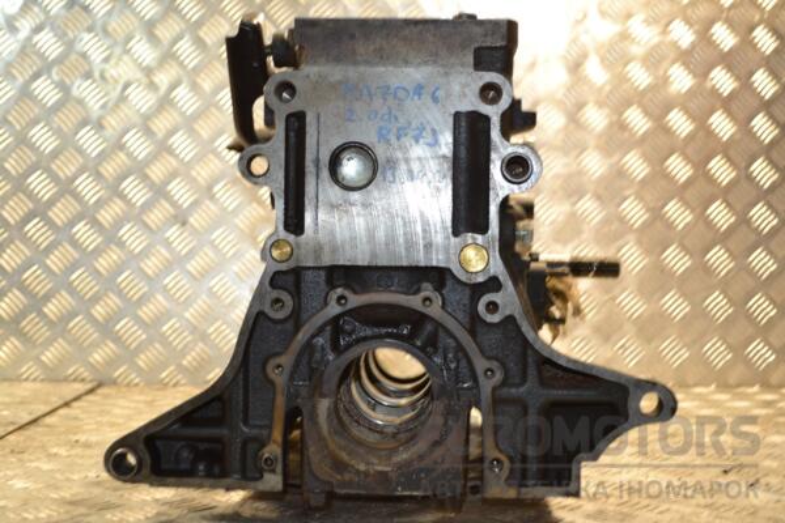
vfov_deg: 28.1
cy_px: 262
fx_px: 1047
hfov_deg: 41.1
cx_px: 392
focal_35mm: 48
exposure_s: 1/60
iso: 640
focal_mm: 32
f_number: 4.8
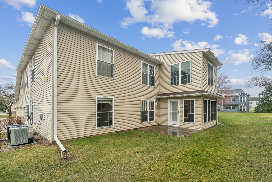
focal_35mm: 16
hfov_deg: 96.7
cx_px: 136
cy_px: 91
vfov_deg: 73.7
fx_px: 121
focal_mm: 16
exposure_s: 1/40
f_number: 10
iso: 400
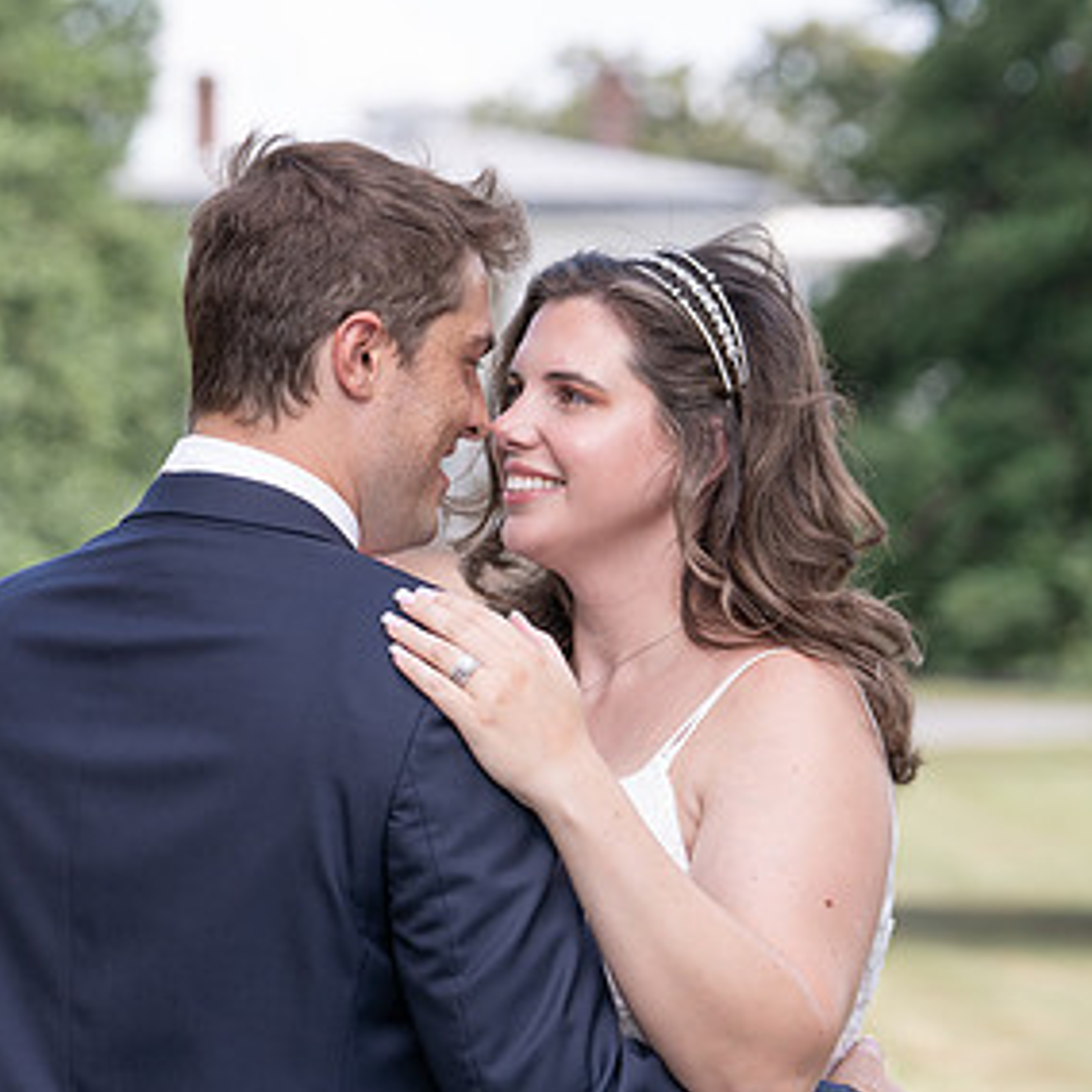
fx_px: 7388
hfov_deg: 8.5
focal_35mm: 207
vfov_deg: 8.5
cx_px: 427
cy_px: 602
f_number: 4.5
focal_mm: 113
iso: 100
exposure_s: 1/250
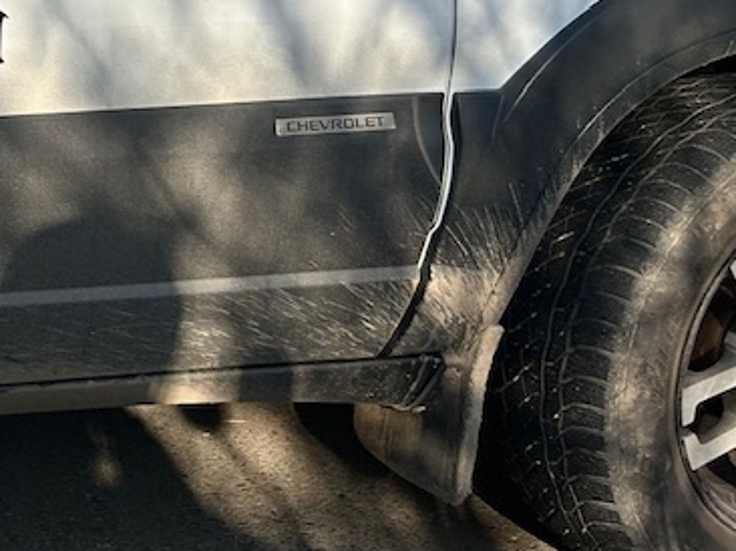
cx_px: -493
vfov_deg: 15.4
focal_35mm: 91
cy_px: -163
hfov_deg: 18.1
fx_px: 1934
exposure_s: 1/4831
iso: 50
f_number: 1.5
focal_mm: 5.7
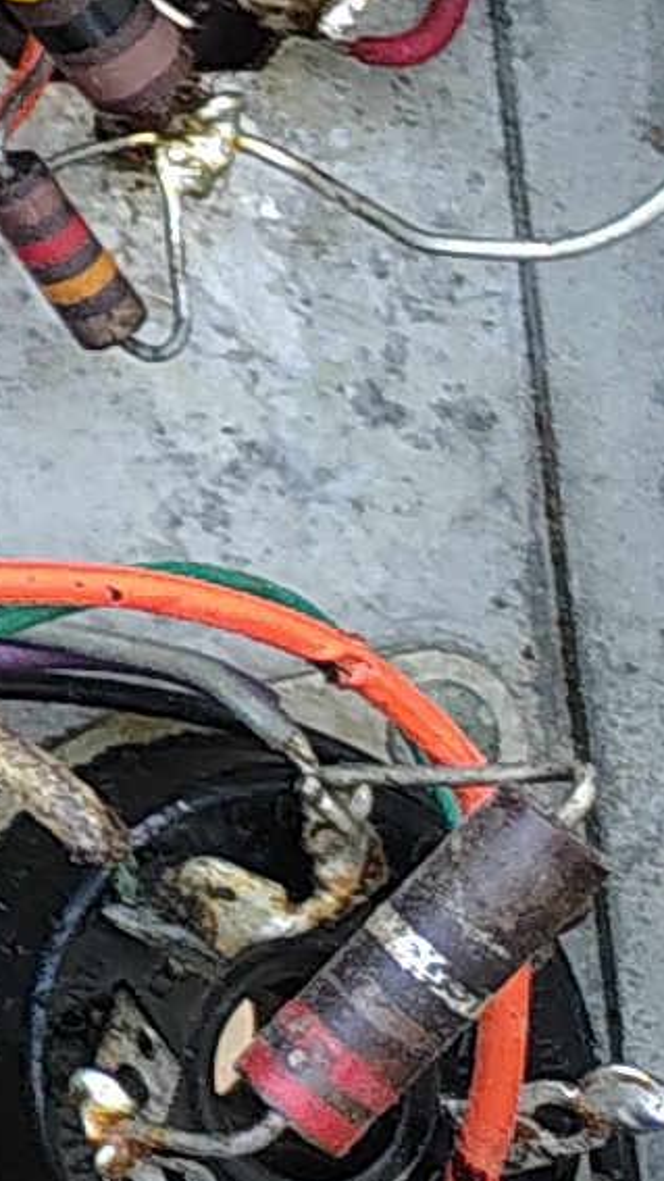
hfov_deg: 4.8
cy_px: -1504
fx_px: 5915
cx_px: -3079
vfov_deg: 10.1
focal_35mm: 189
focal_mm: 5.56
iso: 174
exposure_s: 1/100
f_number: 1.8
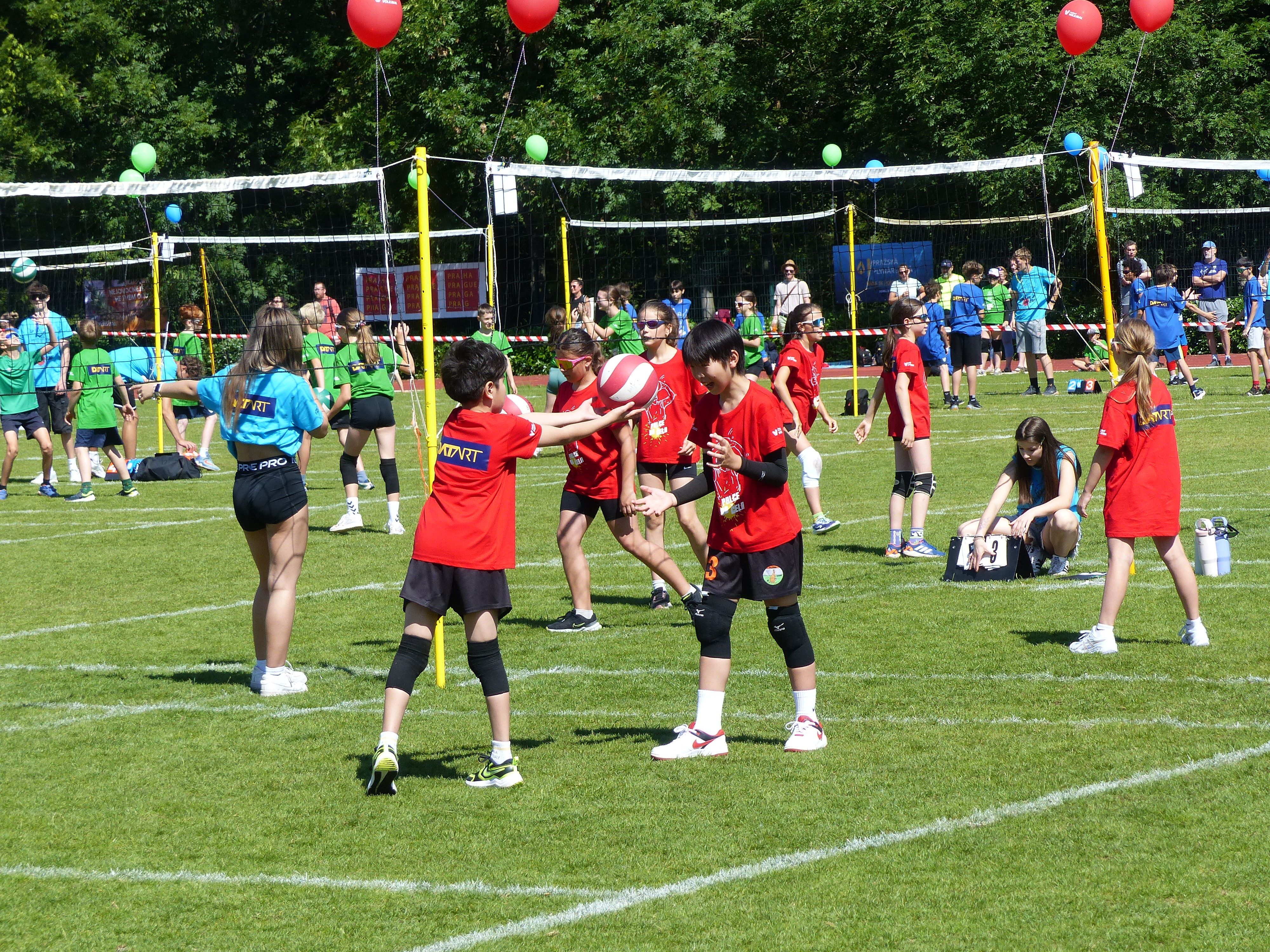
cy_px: 476
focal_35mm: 135
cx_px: 635
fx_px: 4953
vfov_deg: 11.0
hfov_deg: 14.6
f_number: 4
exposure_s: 1/800
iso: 100
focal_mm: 24.3
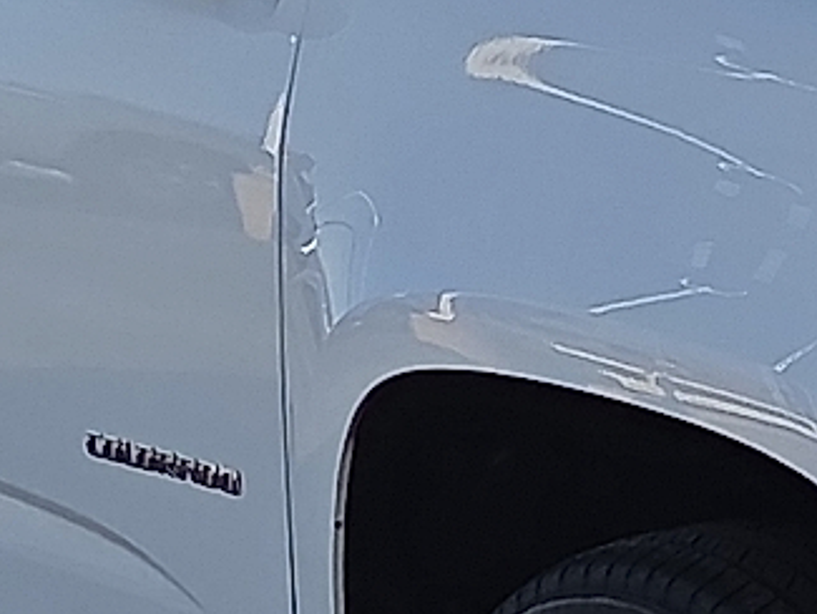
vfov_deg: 7.5
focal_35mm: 197
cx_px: 706
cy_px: 302
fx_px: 4651
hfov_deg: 10.0
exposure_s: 1/2000
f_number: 1.8
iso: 25
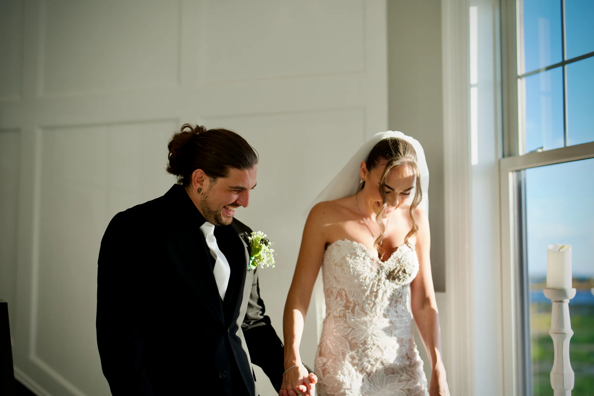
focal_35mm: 52
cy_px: 200
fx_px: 858
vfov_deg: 26.0
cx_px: 307
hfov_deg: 38.2
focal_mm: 50
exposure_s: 1/1000
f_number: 1.6
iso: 100
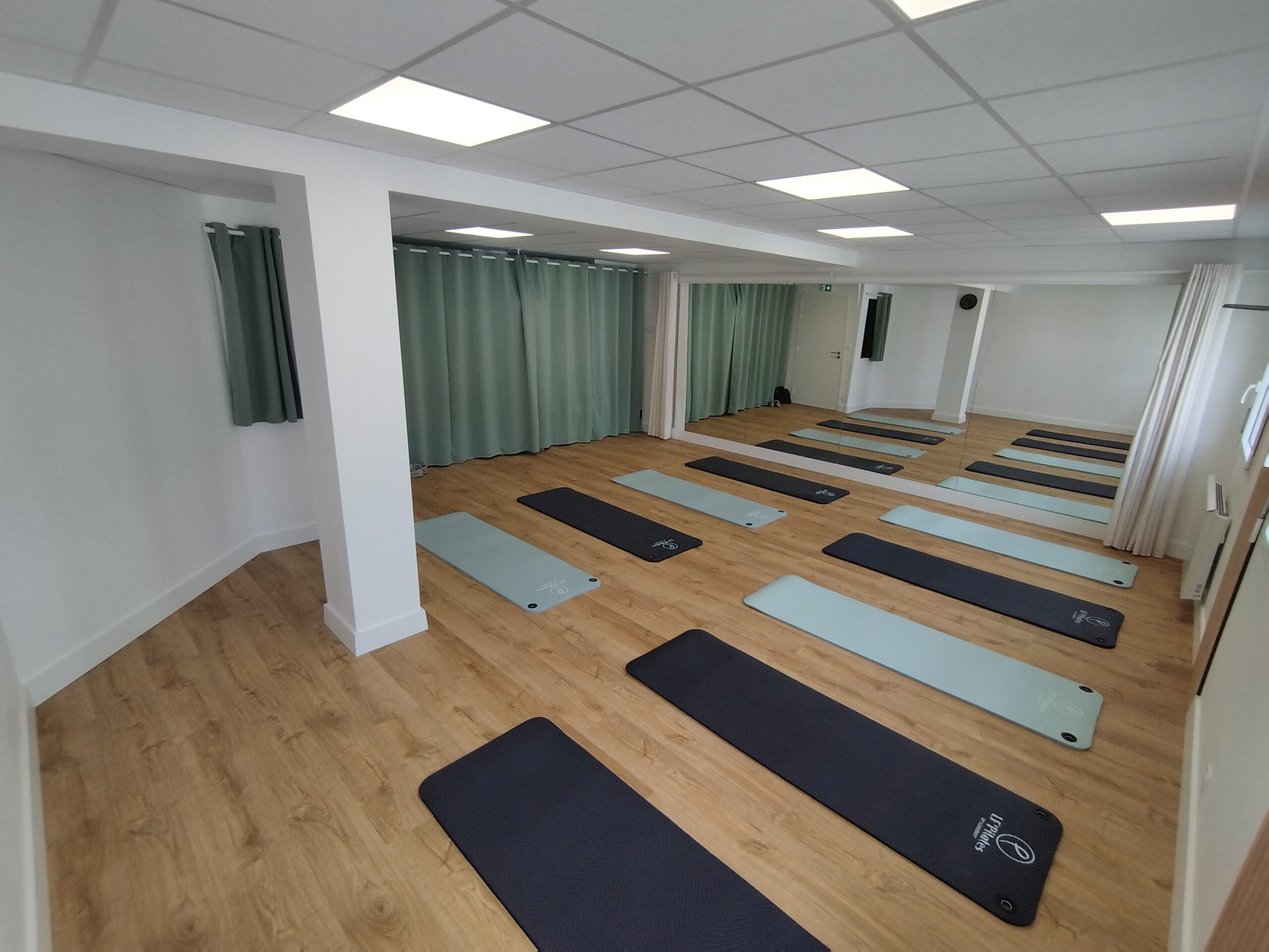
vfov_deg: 78.1
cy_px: 476
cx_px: 634
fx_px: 587
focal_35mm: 16
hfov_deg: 94.5
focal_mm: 1.65
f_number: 2.2
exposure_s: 1/144
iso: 50
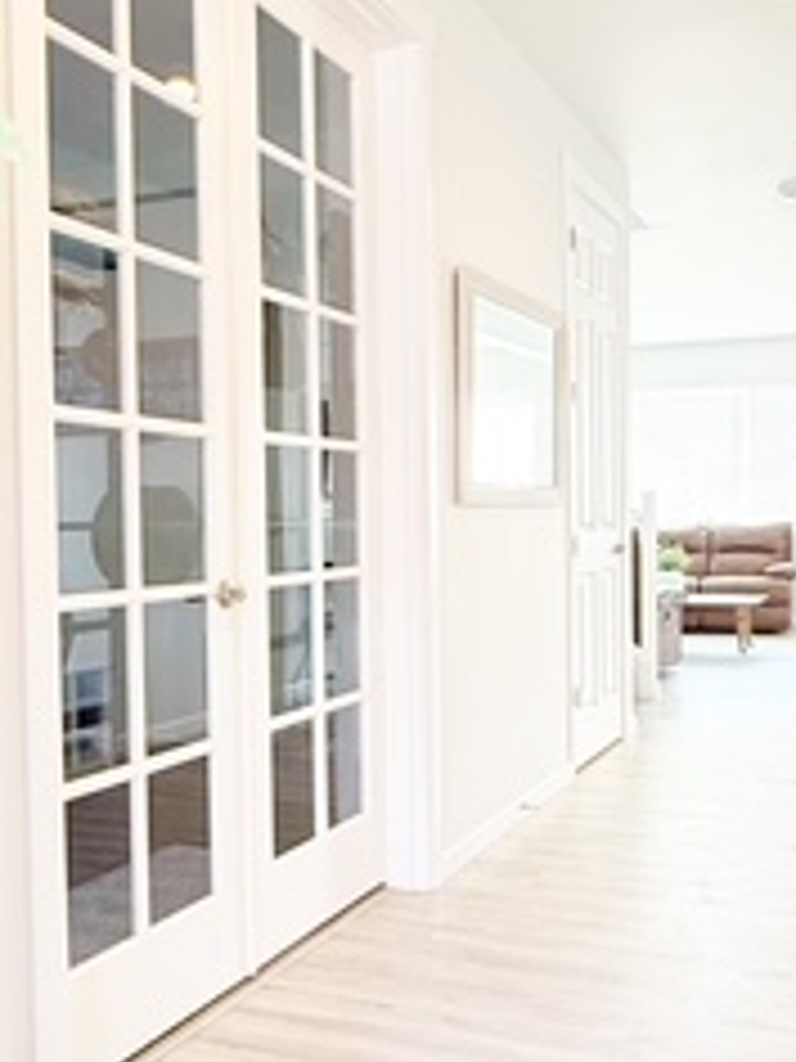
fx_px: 1165
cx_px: 432
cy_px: 562
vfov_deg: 48.9
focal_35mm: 38
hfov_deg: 37.7
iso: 100
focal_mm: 2.22
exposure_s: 1/99
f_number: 2.2
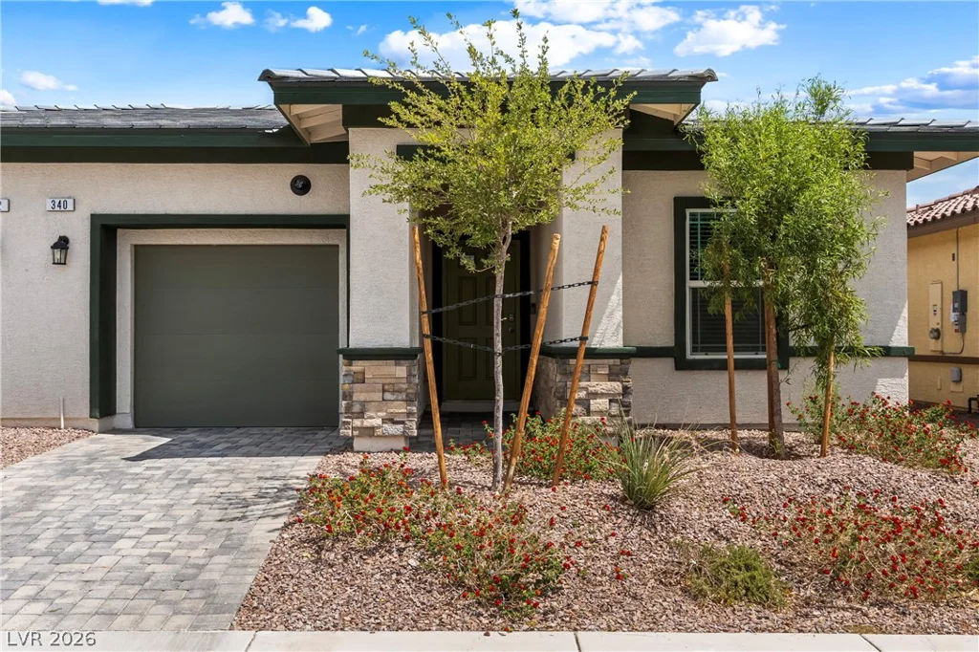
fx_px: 924
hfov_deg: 55.8
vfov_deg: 38.9
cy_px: 326
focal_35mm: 34
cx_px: 490
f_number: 8
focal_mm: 23
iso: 400
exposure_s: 1/8000
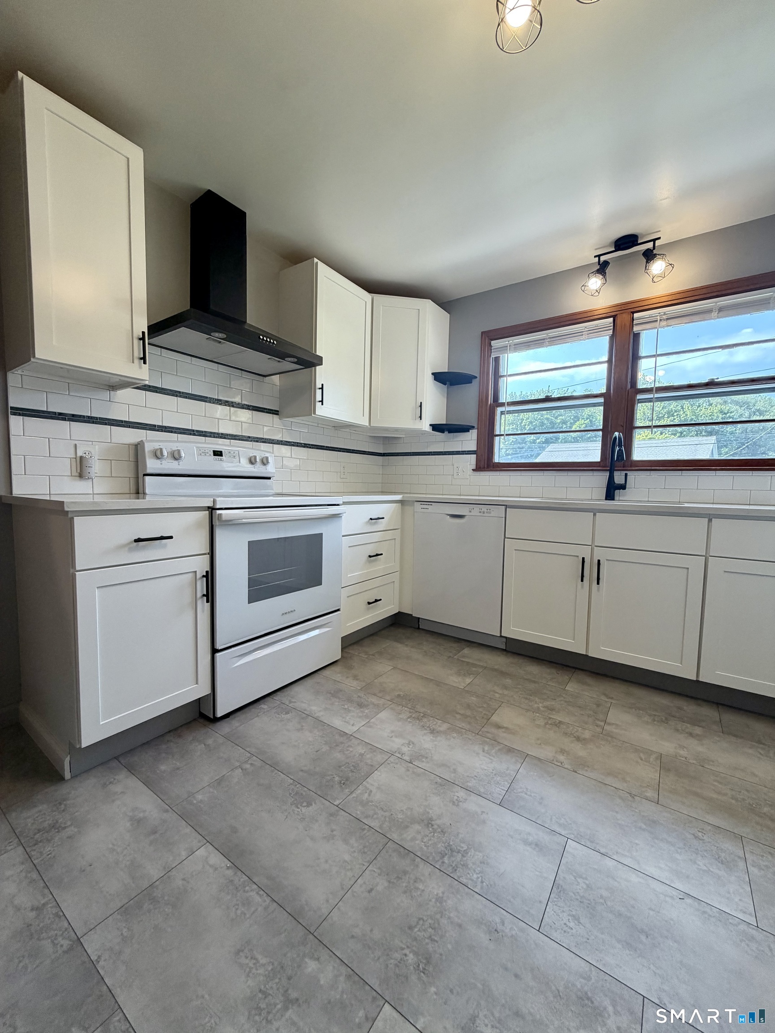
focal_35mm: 14
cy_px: 516
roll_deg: -1.5
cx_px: 388
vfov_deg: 102.1
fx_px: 418
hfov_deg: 85.7
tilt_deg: -4.8
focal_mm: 2.22
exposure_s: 1/120
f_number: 2.2
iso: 125
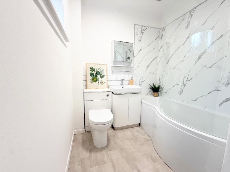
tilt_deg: -7.3
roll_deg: -0.1
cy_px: 86
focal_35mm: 14
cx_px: 115
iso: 160
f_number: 2.2
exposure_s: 1/100
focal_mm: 2.22
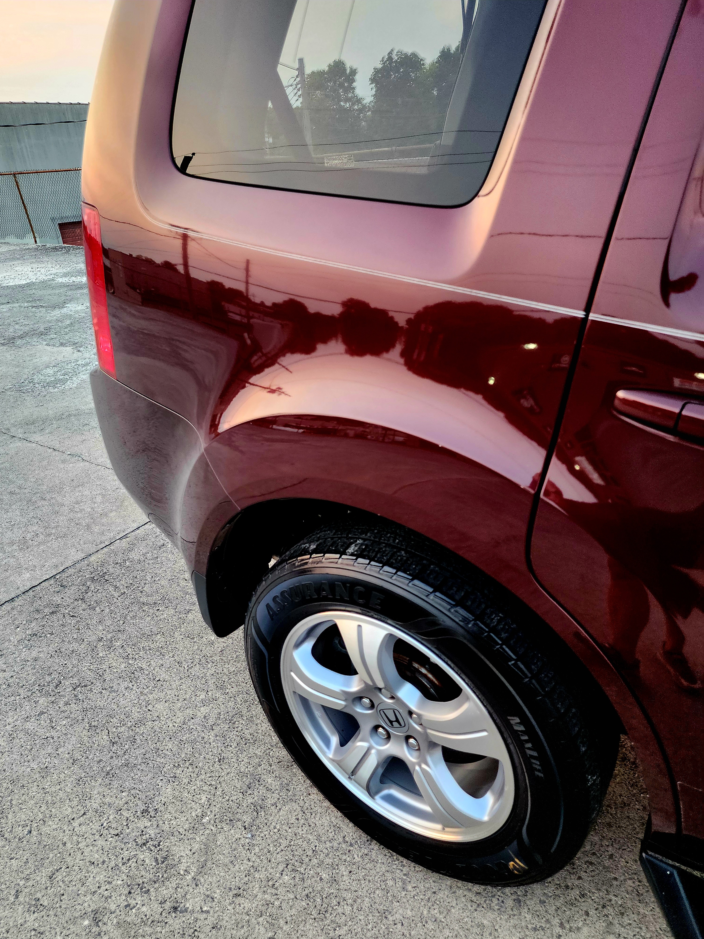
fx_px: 624
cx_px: 352
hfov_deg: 58.9
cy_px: 470
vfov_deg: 73.9
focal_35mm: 23
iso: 200
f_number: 1.8
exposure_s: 1/120
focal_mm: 6.4
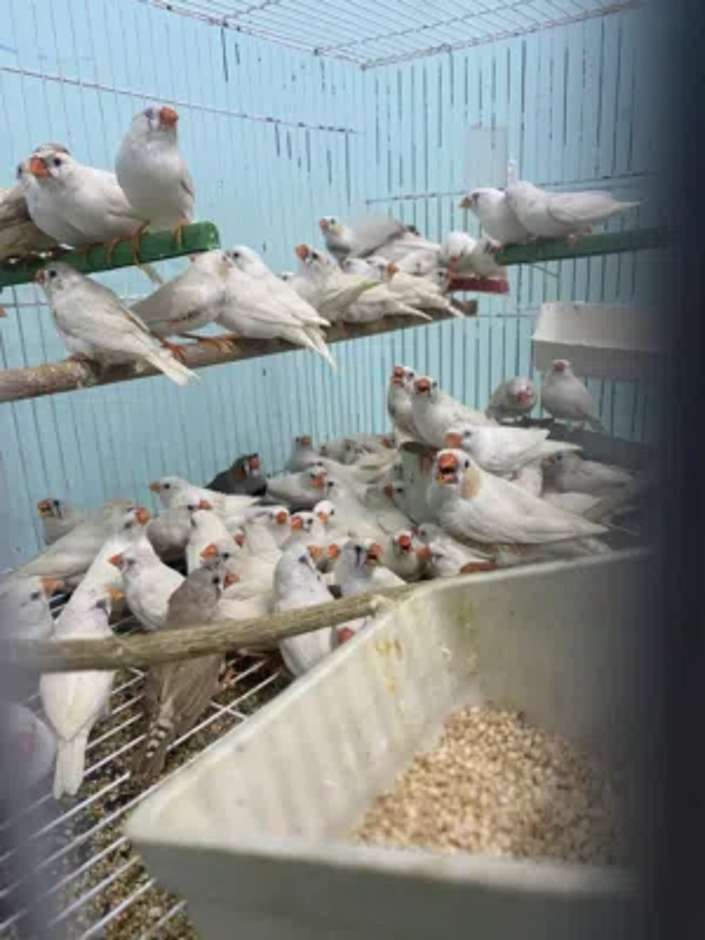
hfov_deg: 53.1
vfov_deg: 67.3
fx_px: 706
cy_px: 470
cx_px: 352
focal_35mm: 26
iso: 320
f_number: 1.8
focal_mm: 4.25
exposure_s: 1/50
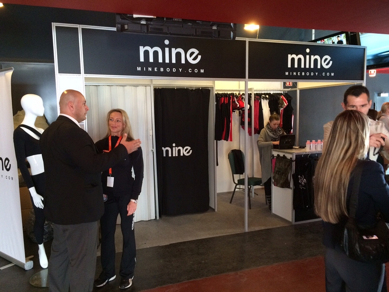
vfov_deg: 48.2
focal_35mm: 29
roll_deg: +0.6
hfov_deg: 61.7
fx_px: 326
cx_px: 194
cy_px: 146
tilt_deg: -5.9
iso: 320
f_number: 2.2
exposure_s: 1/33
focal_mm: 4.15
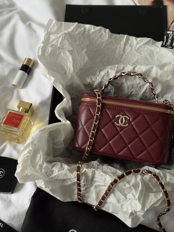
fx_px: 322
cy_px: 116
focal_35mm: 48
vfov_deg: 39.7
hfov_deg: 30.3
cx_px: 87
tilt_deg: -64.4
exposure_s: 1/60
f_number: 1.78
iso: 160
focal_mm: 6.76
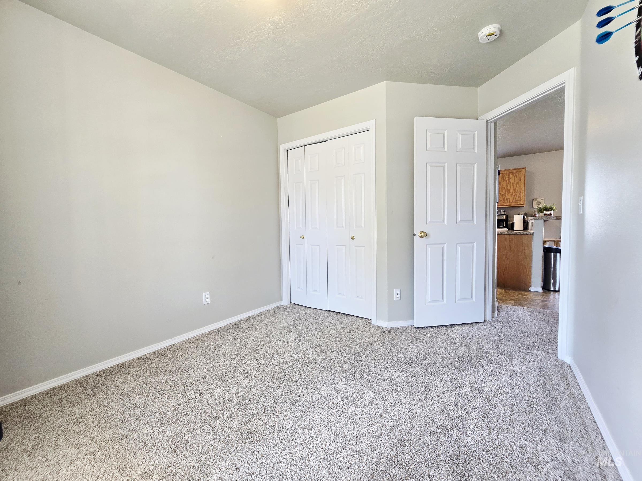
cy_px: 240
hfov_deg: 106.2
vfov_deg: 89.9
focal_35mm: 13
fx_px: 241
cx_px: 321
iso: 100
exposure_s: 1/60.2
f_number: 2.2
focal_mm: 2.2
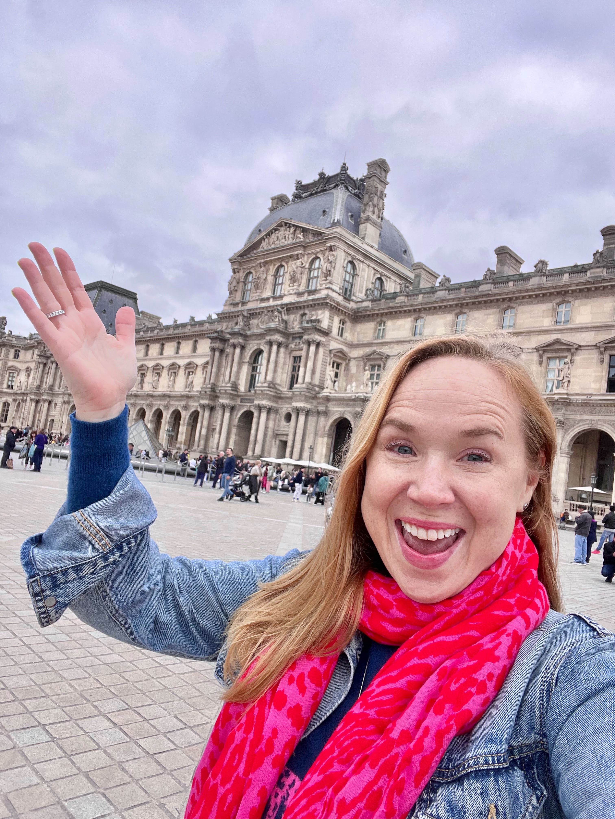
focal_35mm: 23
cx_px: 308
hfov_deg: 58.9
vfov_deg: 73.9
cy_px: 410
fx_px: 545
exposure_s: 1/575
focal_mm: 2.71
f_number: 2.2
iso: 32
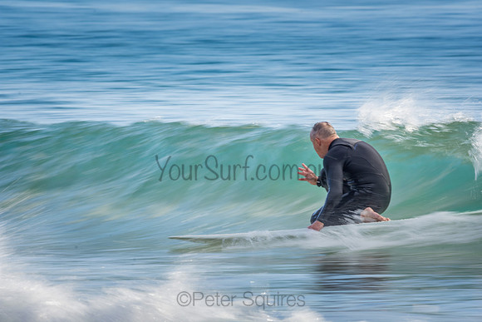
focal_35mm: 750
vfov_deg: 1.8
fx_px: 10044
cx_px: 241
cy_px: 161
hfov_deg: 2.7
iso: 100
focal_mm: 500
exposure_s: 1/30
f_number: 18
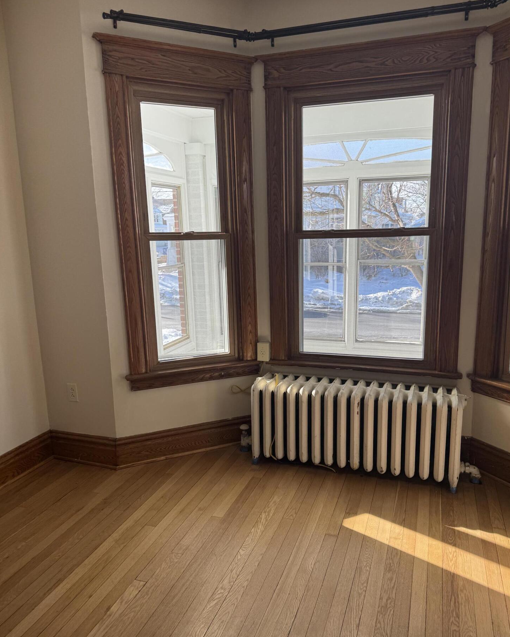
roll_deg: +1.4
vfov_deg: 66.0
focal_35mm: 26
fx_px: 490
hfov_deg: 54.9
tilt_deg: -9.9
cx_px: 264
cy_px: 334
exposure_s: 1/439
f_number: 1.78
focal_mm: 6.76
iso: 80
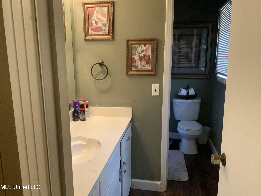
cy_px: 98
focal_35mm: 29
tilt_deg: -13.0
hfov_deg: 61.7
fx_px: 219
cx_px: 130
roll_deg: -0.8
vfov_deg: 48.2
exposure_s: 1/40
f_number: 1.8
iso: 200
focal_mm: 3
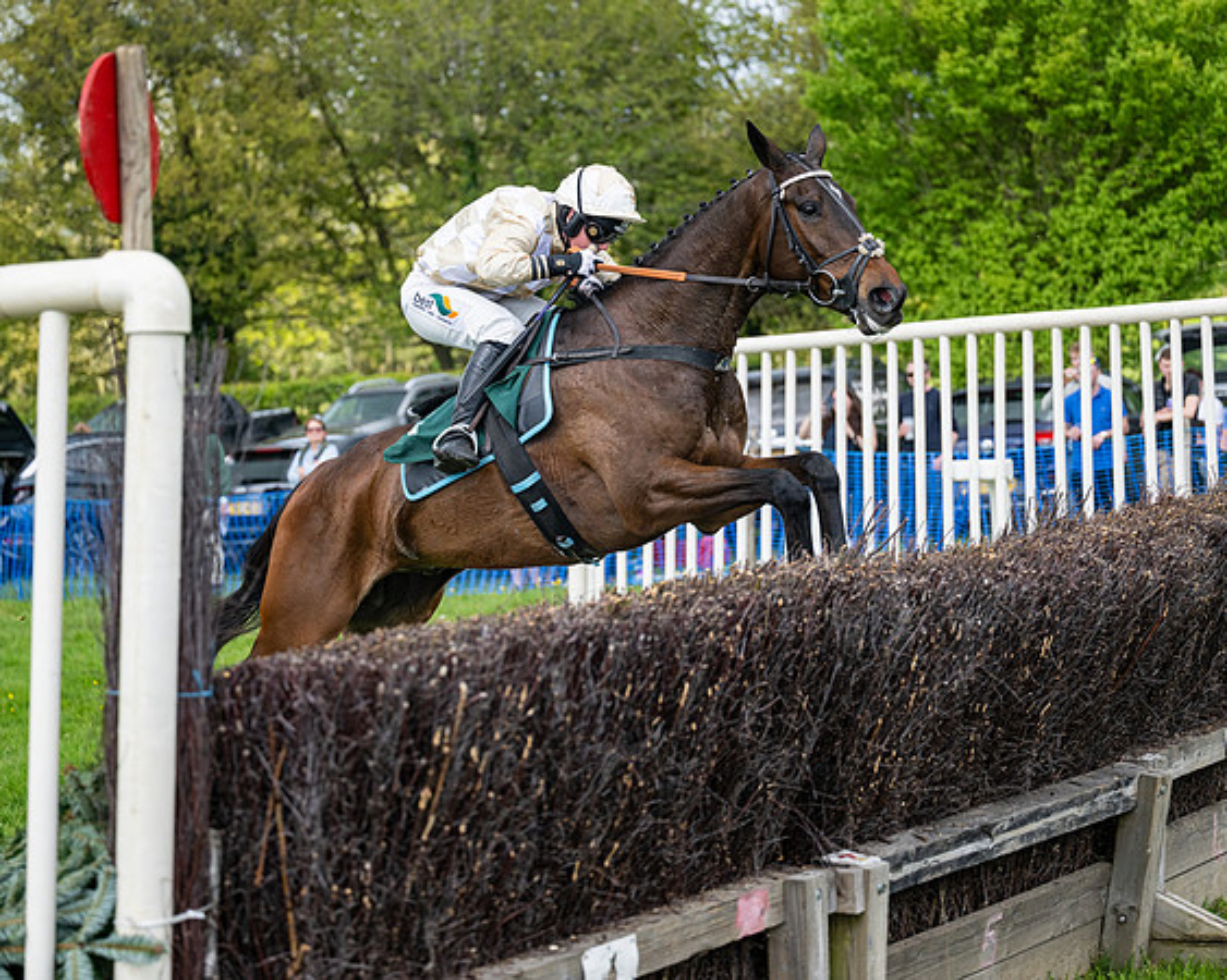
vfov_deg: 19.4
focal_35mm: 79
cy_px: 490
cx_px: 491
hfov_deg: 24.2
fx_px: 2862
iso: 400
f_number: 2.8
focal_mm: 70
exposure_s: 1/3200
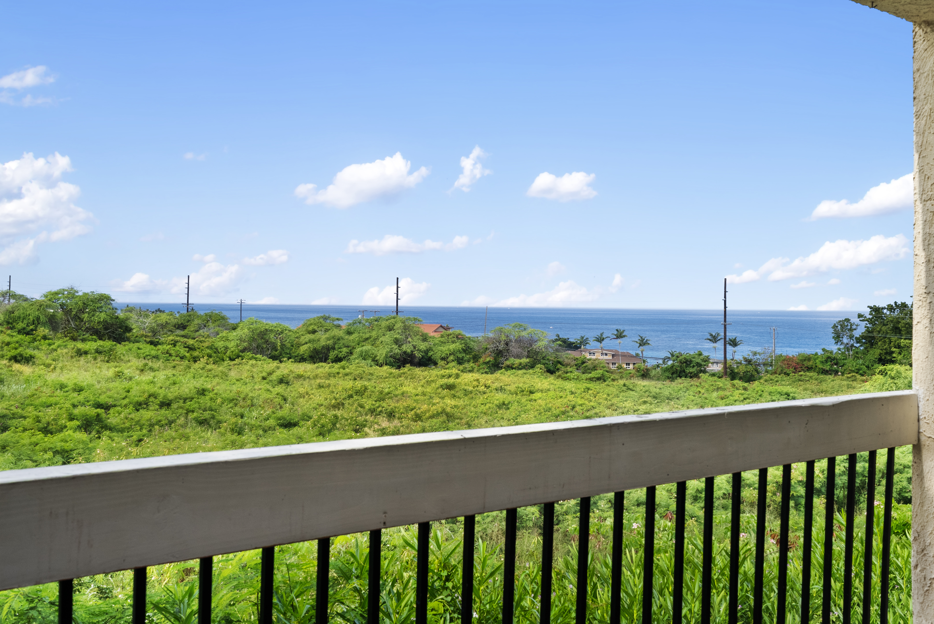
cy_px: 312
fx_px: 909
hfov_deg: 54.4
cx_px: 467
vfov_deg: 37.9
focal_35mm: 35
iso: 640
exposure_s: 1/60
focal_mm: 35
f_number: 11
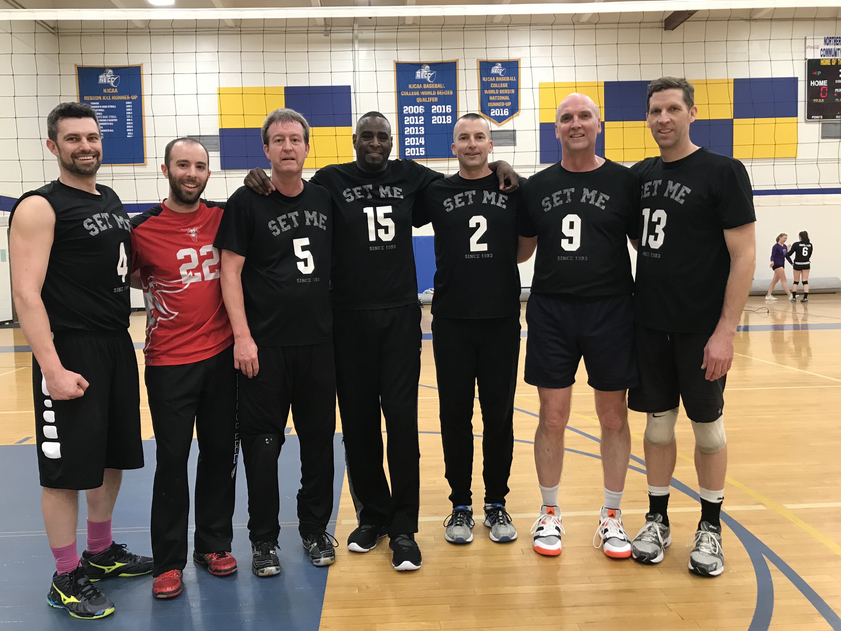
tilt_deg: -3.3
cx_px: 408
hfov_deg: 61.6
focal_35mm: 29
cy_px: 312
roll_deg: +1.2
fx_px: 705
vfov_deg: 48.2
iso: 40
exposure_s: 1/30
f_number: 1.8
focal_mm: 3.99
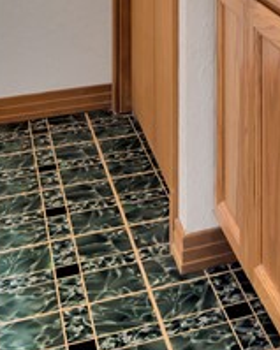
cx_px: 354
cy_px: -181
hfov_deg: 17.6
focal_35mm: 82
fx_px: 850
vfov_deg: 20.0
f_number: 8
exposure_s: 1/1.25
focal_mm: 16
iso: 80
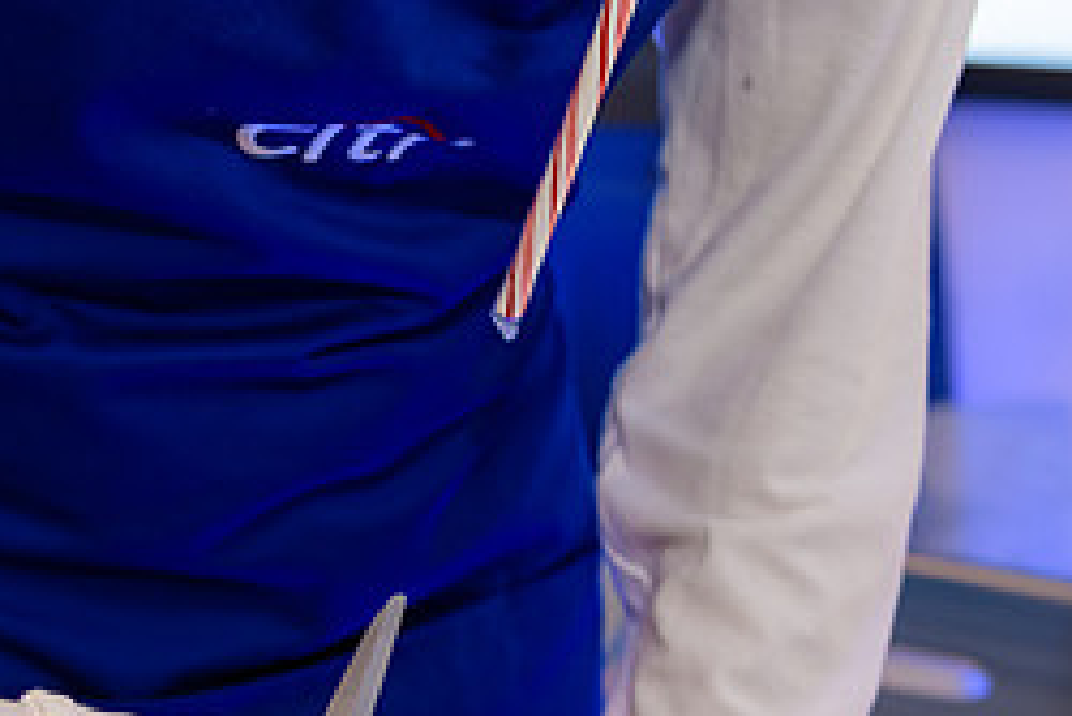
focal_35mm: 88
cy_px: 727
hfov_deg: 23.1
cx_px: 403
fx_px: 2622
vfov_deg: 15.3
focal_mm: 38
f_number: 3.2
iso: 800
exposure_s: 1/125
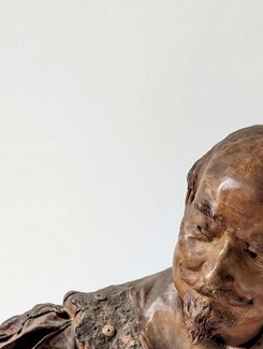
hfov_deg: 12.6
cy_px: 387
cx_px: 200
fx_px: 1191
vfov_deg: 16.2
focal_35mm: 118
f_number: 1.85
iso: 86
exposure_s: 1/99.9
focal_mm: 6.81
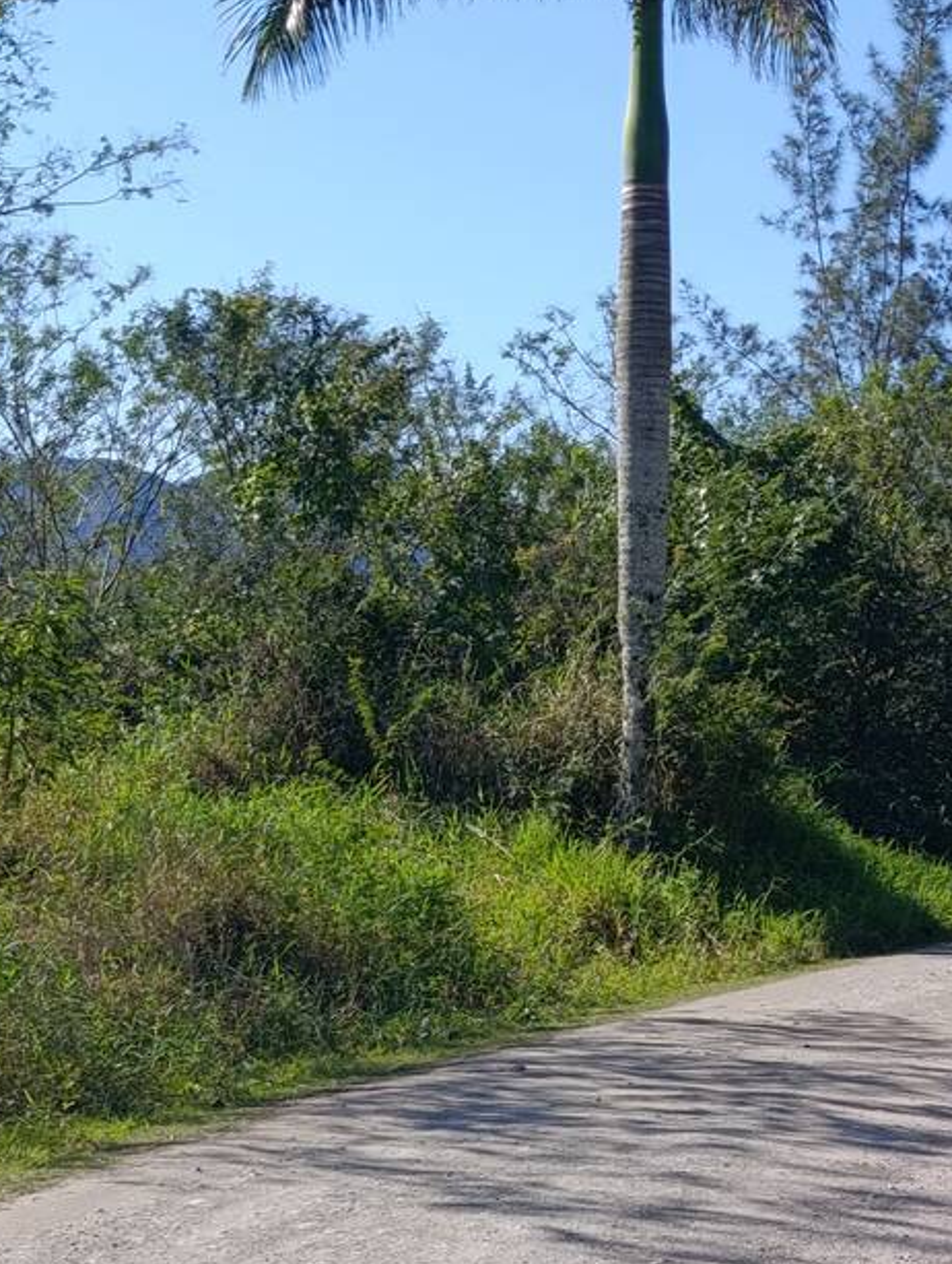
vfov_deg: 23.6
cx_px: 543
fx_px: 2961
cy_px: 1066
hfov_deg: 18.3
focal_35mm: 81
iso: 53
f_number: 1.65
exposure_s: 1/1025
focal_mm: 6.11
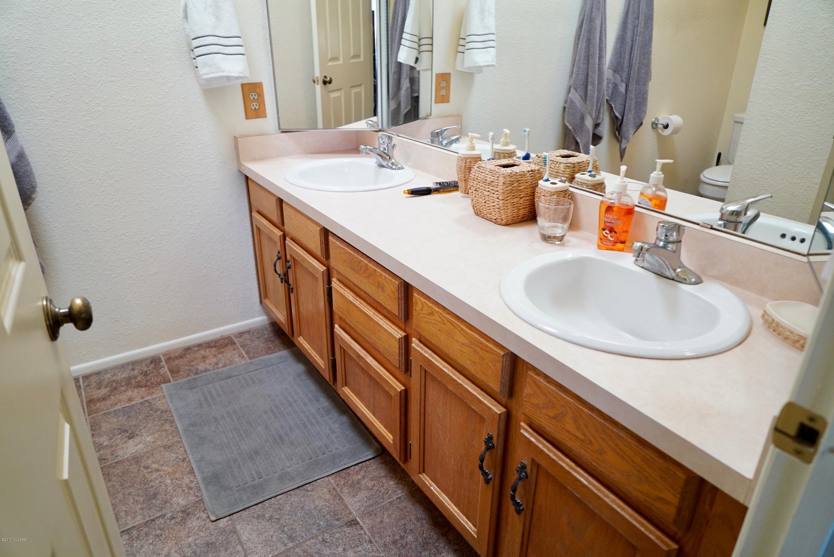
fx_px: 556
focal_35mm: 24
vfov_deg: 53.2
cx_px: 417
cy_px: 278
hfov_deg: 73.7
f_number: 4
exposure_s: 1/160
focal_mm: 24
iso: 1250
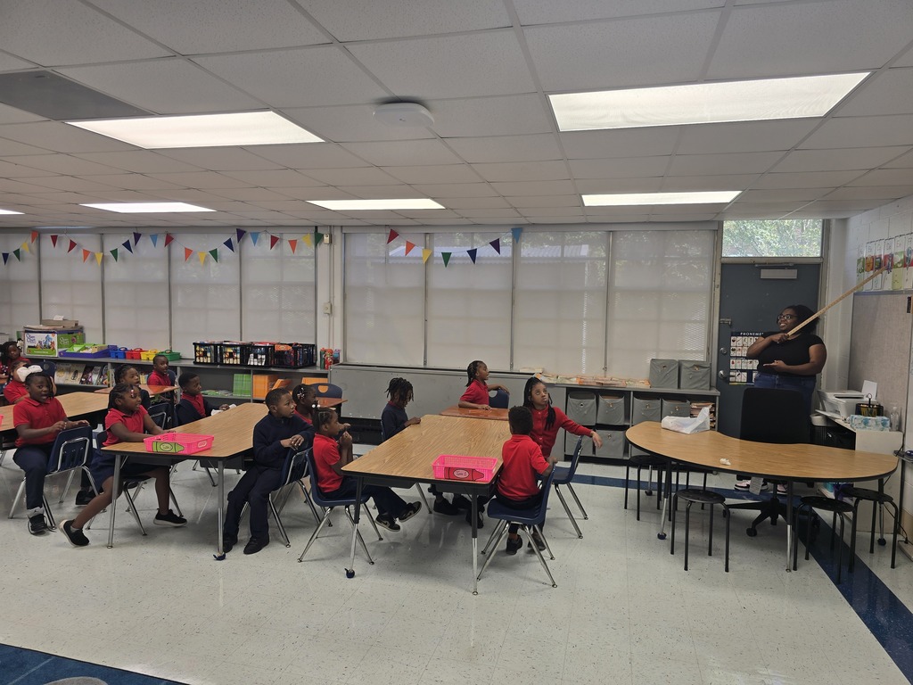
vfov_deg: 58.9
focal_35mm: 23
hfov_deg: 73.9
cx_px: 456
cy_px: 342
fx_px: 607
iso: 20
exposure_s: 1/57
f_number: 1.7
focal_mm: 6.3
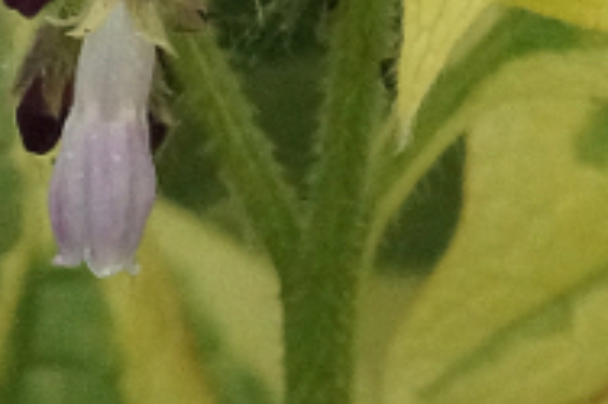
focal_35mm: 960
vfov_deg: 1.4
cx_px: 466
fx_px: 16199
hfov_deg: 2.2
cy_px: -58
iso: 2000
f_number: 10
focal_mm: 100
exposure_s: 1/160
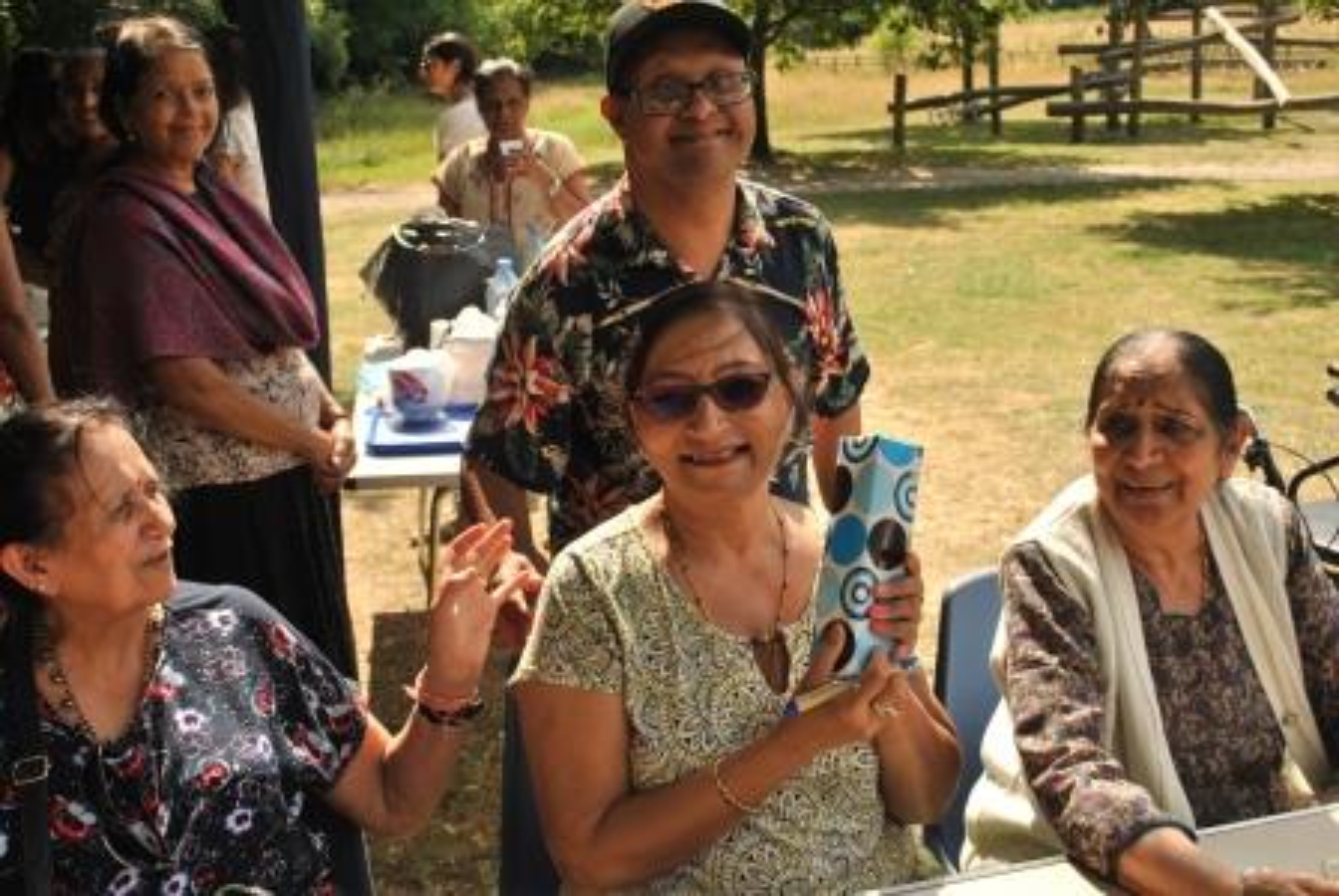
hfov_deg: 46.3
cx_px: 670
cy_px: 448
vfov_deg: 32.0
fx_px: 1564
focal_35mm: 42
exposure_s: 1/500
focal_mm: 28
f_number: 5.6
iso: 200
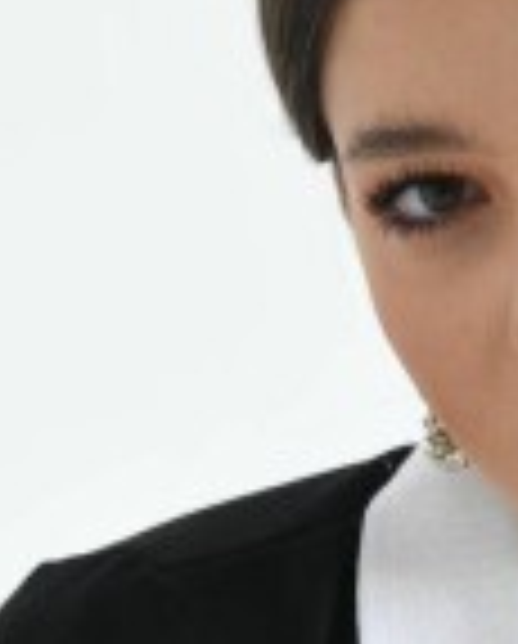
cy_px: 1162
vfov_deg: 5.9
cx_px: 671
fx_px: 6189
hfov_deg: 4.8
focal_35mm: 324
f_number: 6.3
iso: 100
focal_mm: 66
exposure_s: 1/125
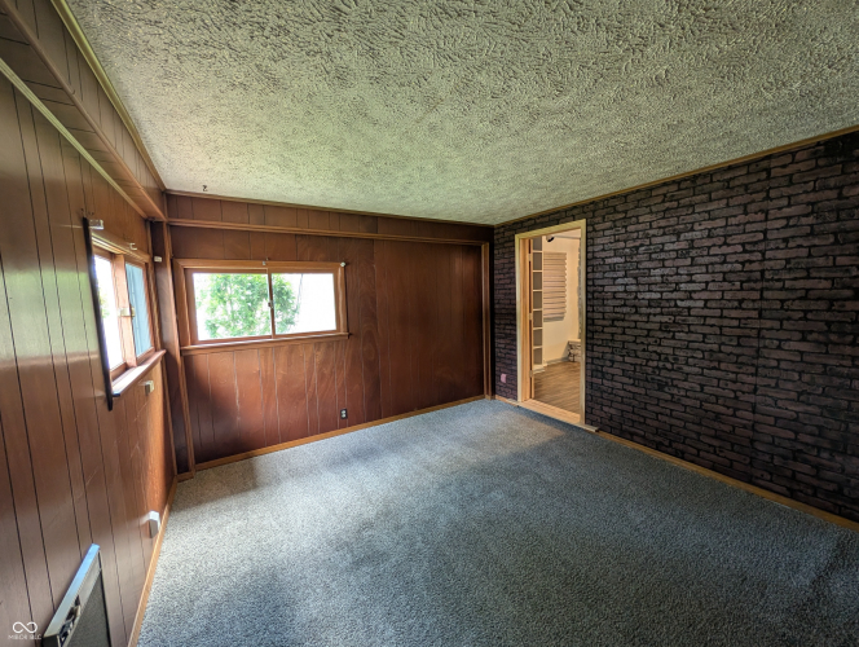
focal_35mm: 12
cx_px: 430
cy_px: 324
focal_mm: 2.02
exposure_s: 1/45.2
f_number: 1.7
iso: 91
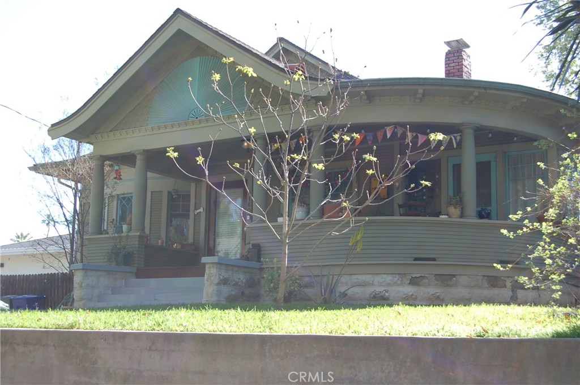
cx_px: 290
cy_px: 192
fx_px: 917
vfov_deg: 23.7
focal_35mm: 57
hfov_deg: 35.1
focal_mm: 38
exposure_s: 1/125
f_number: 6.3
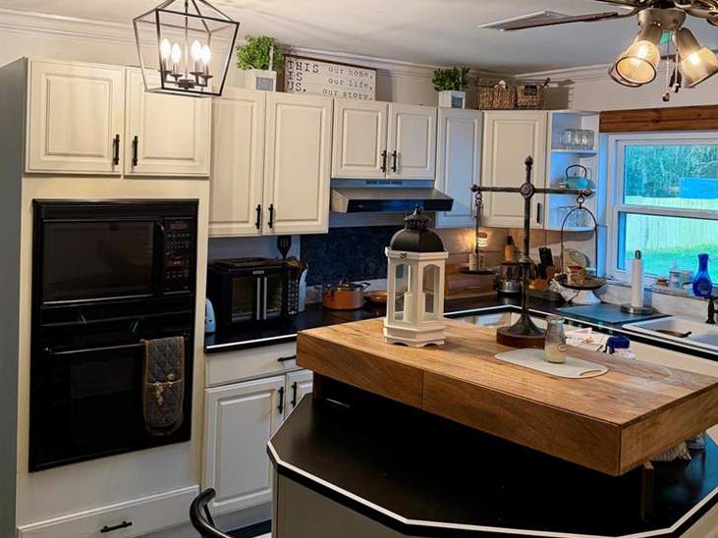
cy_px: 185
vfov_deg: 40.2
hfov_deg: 52.6
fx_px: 726
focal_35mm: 35
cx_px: 386
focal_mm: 6.76
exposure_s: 1/120
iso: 320
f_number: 1.78
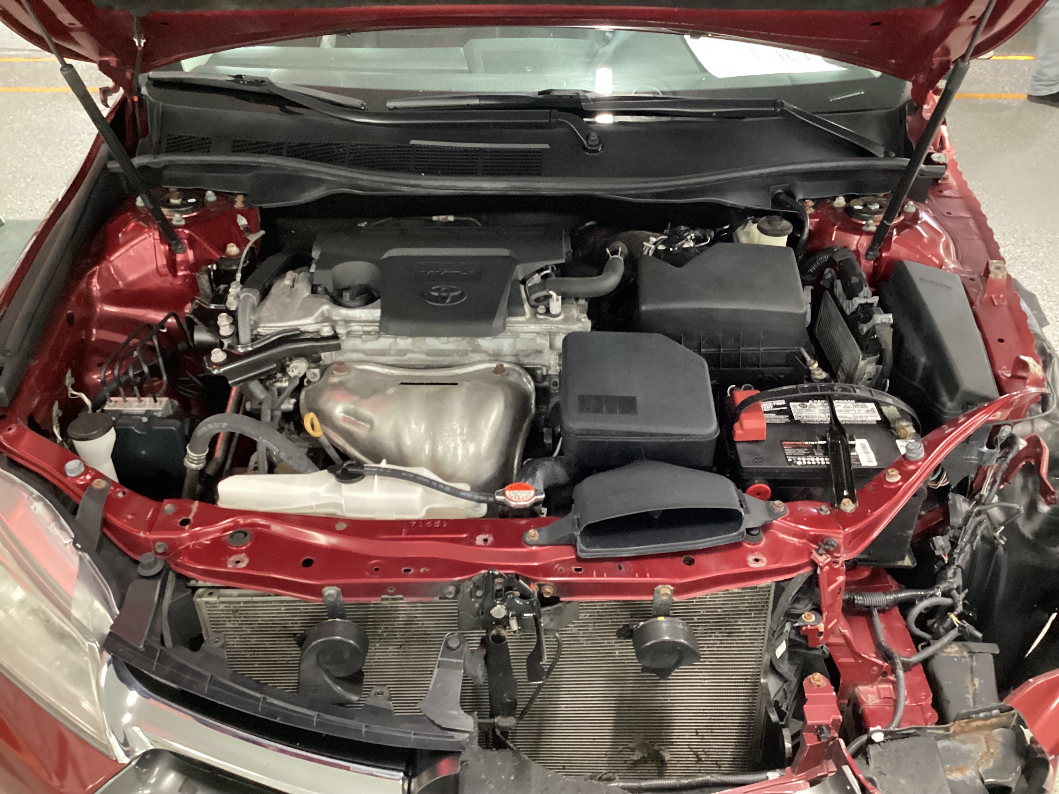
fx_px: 948
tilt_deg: -37.3
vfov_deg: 45.4
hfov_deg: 58.4
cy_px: 397
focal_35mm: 31
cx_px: 530
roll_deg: +0.4
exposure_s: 1/24
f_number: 2.4
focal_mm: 3.3
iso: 640
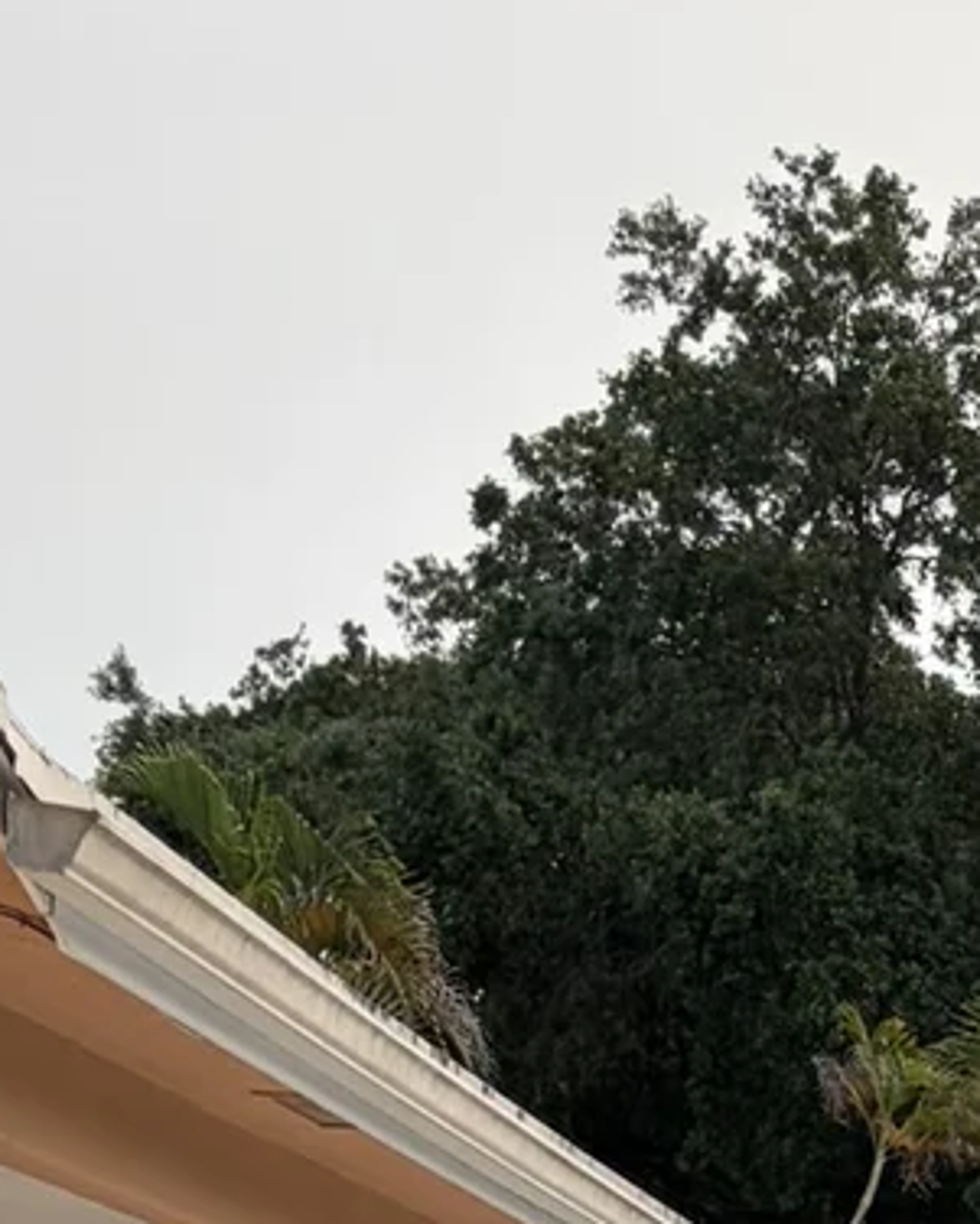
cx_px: 1673
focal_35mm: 108
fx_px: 3914
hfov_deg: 13.1
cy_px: 2461
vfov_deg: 14.6
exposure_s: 1/2012
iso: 50
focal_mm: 5.96
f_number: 1.6
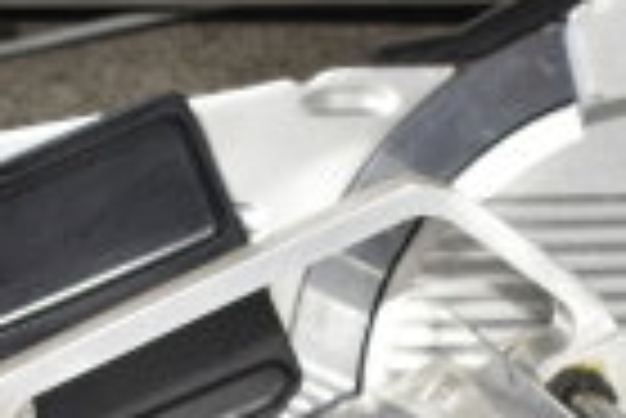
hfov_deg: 11.1
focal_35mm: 184
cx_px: 464
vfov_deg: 7.2
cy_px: 793
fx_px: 3203
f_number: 4.2
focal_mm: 28
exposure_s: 1/50
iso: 360
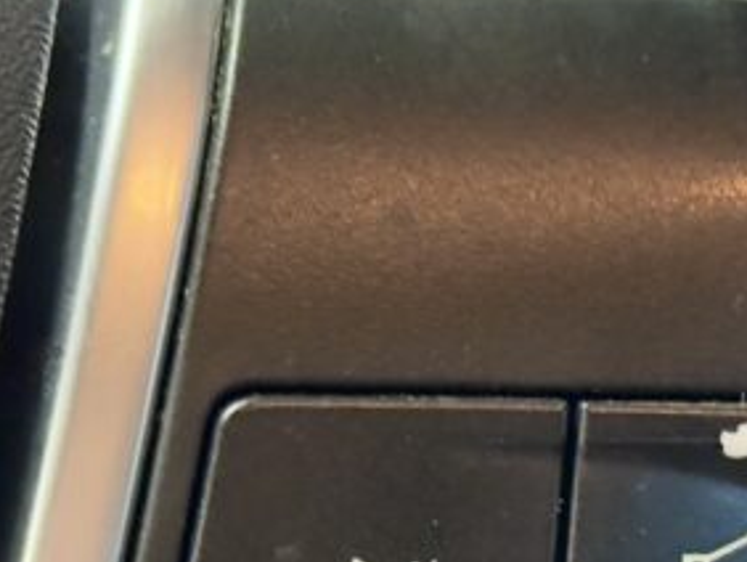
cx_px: 546
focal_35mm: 174
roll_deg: -3.8
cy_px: 647
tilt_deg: -34.4
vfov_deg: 8.5
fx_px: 3758
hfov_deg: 11.3
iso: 800
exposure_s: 1/28
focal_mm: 6.76
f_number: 1.78
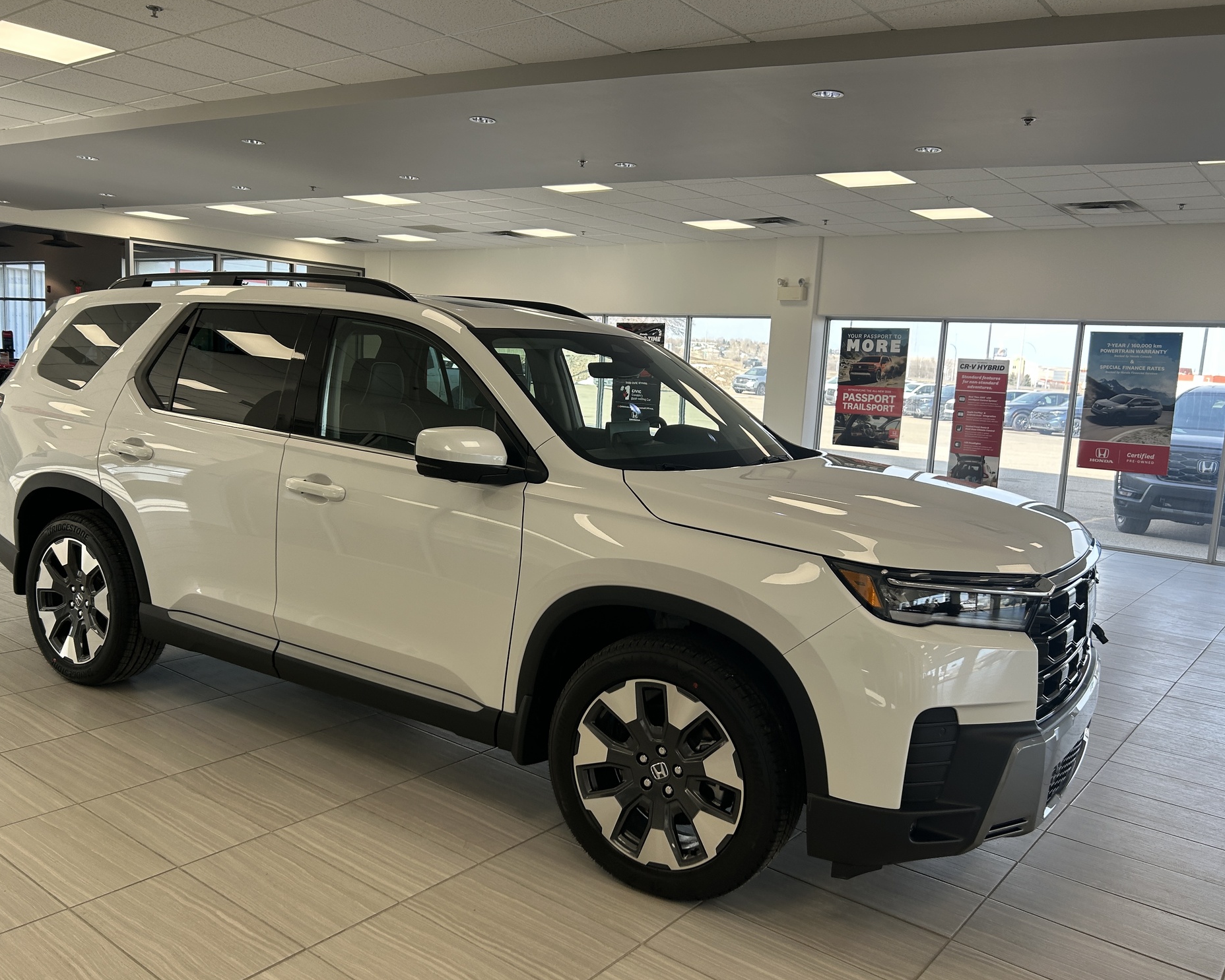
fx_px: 1015
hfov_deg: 62.2
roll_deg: -1.7
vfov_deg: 51.5
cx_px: 596
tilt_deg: -5.4
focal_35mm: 28
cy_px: 489
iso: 50
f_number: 1.5
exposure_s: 1/318
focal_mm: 5.7
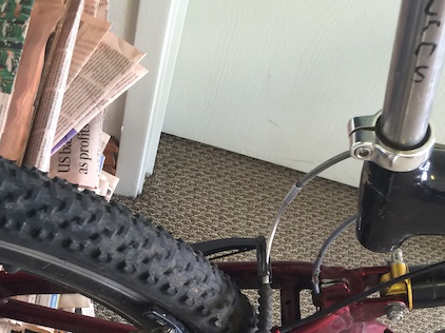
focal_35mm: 55
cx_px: 322
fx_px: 707
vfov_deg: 25.6
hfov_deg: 34.4
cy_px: 309
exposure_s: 1/15
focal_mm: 4.15
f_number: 2.2
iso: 40
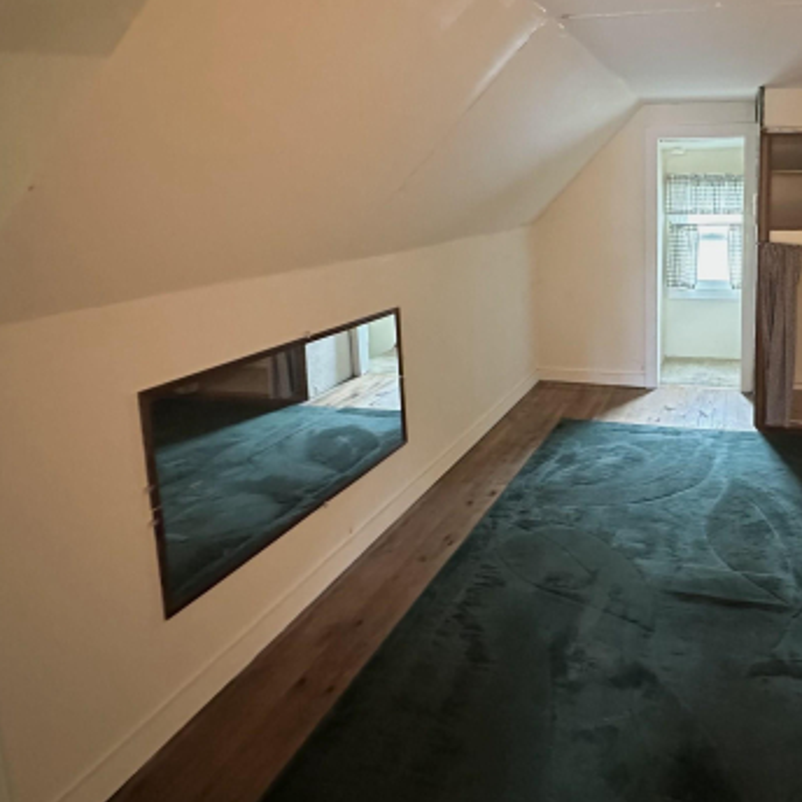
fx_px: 629
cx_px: 619
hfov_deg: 60.8
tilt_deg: -7.5
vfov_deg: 63.6
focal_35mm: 24
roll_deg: +0.1
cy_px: 275
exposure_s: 1/60
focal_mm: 2.22
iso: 1000
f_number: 2.2
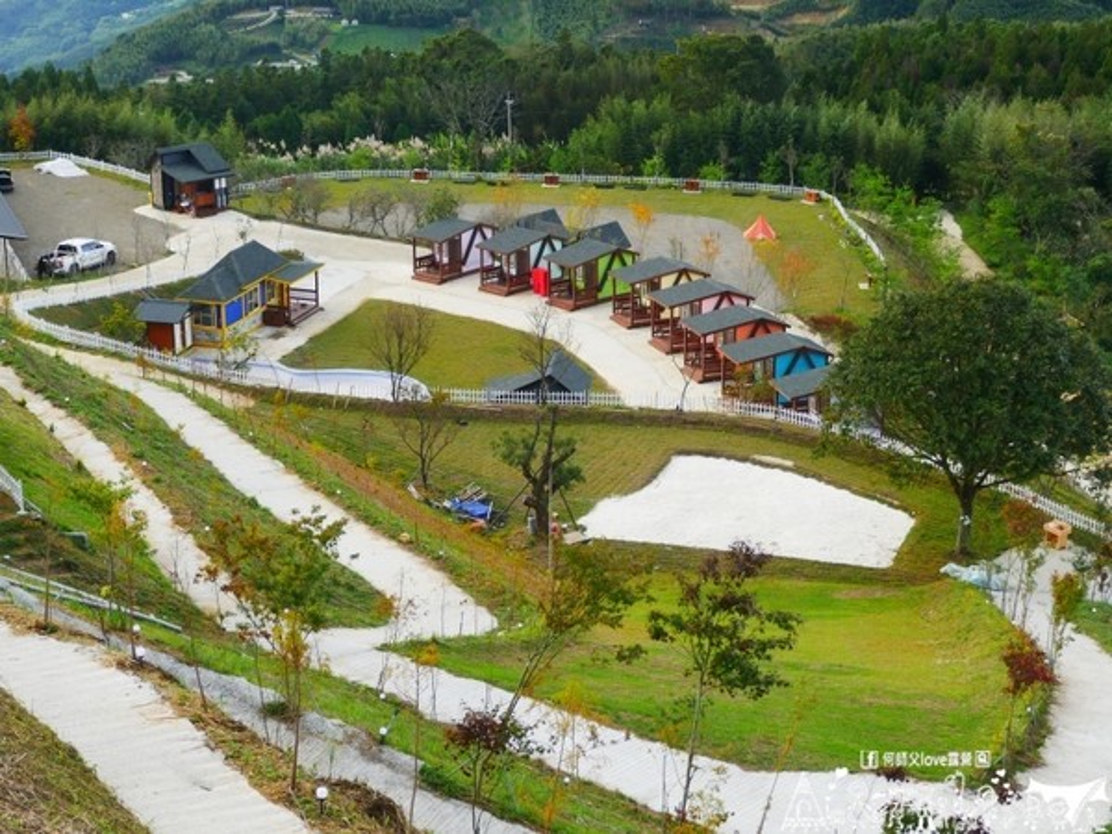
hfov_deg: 29.4
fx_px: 2120
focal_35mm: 66
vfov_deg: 22.3
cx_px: 556
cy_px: 417
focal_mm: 33
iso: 200
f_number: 5.6
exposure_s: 1/125
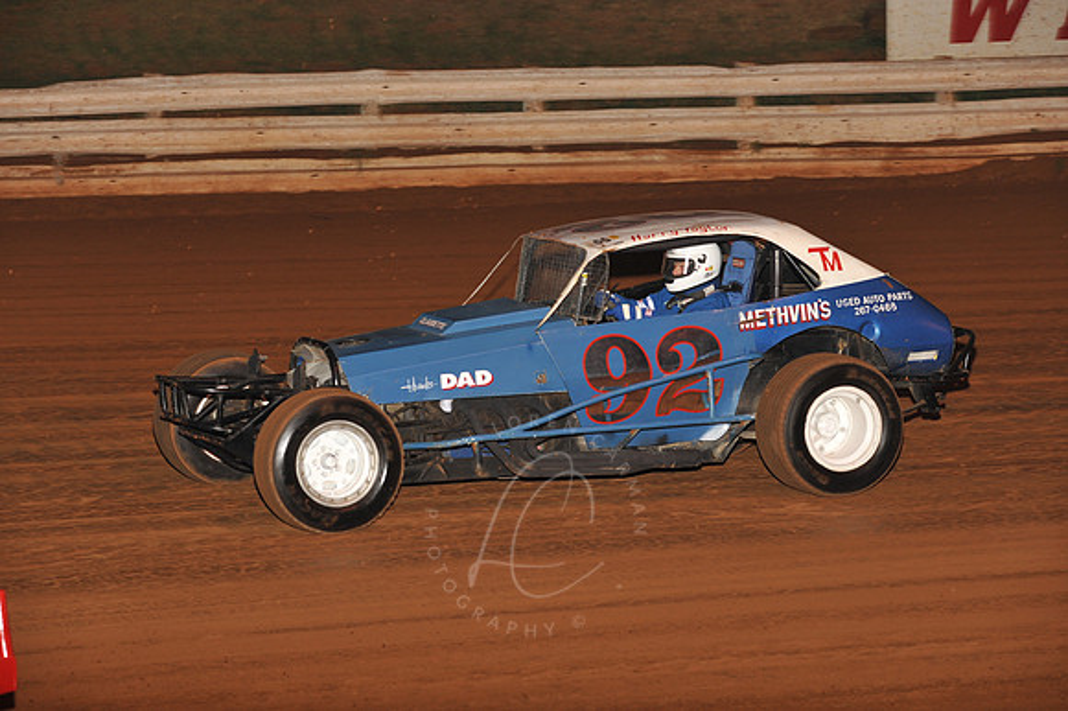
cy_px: 356
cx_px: 534
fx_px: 3558
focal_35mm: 120
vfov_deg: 11.4
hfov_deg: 17.1
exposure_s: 1/320
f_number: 6.3
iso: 800
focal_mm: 120
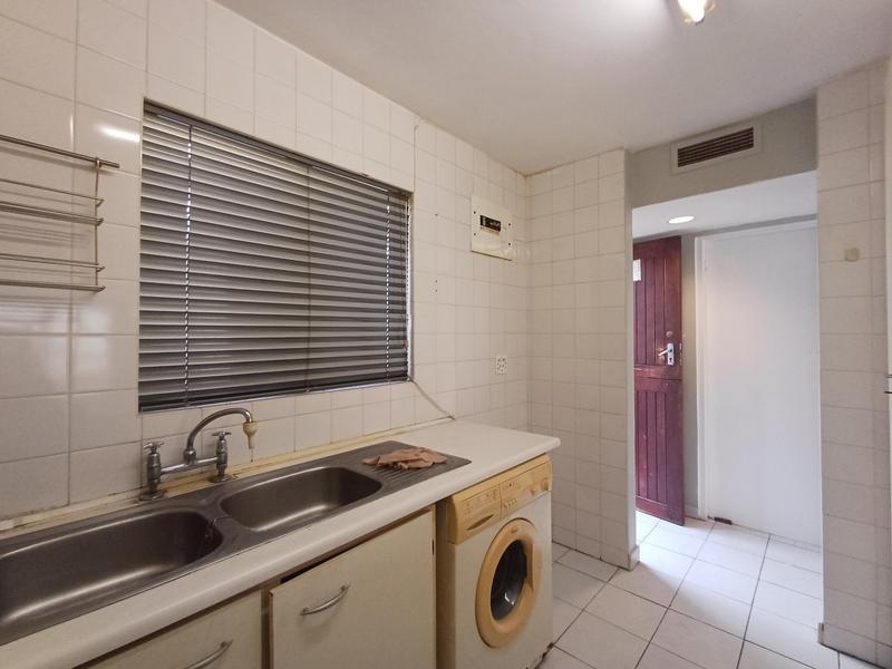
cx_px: 446
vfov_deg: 78.1
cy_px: 334
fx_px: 412
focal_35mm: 16
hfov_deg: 94.5
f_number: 2.2
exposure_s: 1/50
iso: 125
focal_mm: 1.64
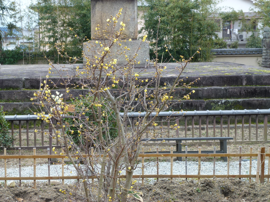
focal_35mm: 76
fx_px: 593
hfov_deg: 25.7
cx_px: 135
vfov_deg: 19.4
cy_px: 101
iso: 100
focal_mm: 13.6
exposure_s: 1/80
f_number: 4.7
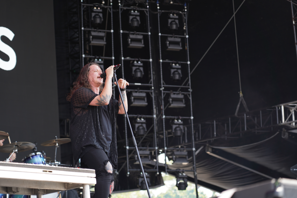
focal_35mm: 105
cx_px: 148
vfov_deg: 13.0
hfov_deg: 19.5
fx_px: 866
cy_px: 99
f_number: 4
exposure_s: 1/125
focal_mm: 105
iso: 100
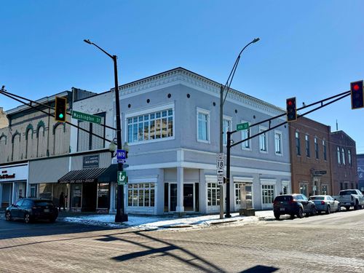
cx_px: 182
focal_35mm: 24
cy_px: 136
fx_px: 252
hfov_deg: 71.6
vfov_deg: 56.8
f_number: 1.78
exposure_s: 1/9091
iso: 80
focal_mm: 6.76
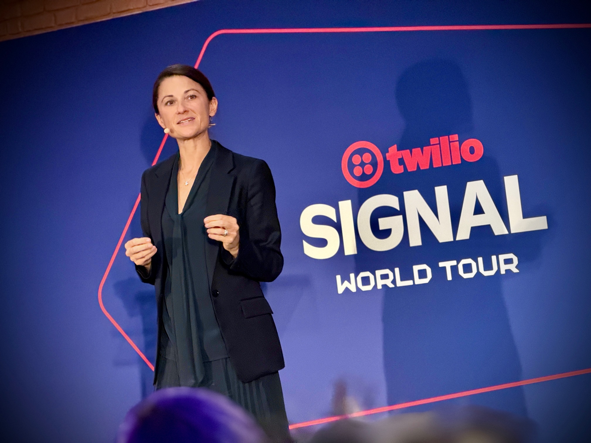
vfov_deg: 14.8
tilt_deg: +2.7
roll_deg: +5.8
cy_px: 222
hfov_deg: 19.6
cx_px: 296
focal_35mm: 100
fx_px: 1707
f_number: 2.8
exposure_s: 1/40
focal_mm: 16.89
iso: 1000
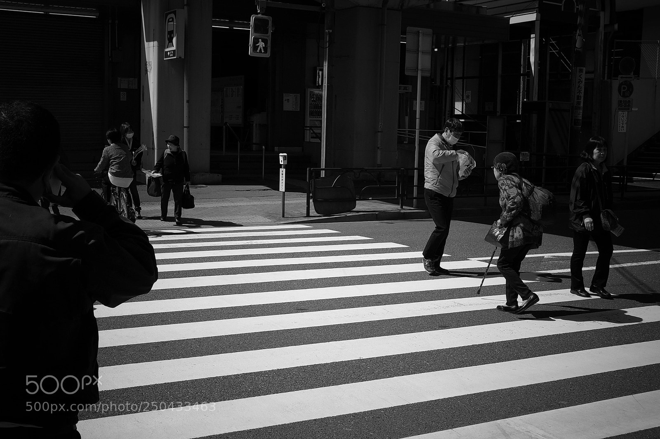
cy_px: 220
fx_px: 861
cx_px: 330
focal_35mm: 47
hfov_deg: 41.9
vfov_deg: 28.6
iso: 100
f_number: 5.6
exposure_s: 1/1000
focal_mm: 18.3
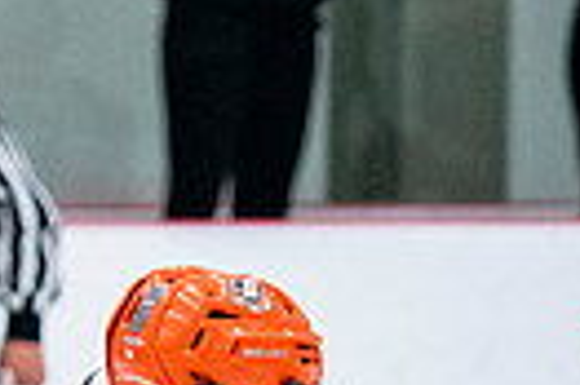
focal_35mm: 881
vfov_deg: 1.6
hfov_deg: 2.3
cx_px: 353
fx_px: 14176
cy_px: 949
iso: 2500
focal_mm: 105
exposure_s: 1/640
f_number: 3.2
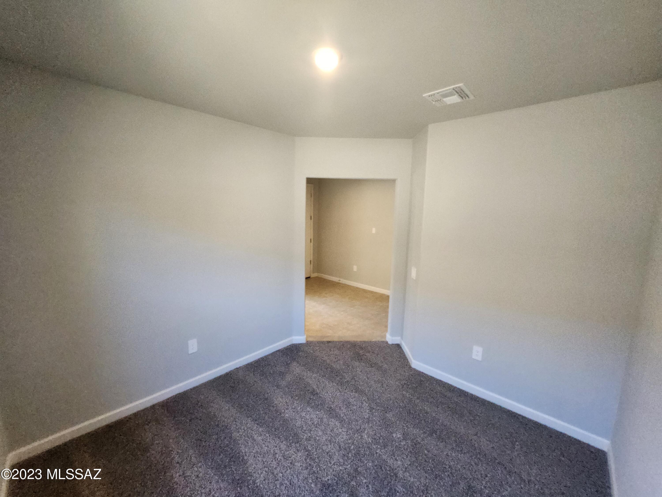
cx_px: 331
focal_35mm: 13
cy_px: 248
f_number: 2.2
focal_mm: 1.7
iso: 320
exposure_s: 1/60
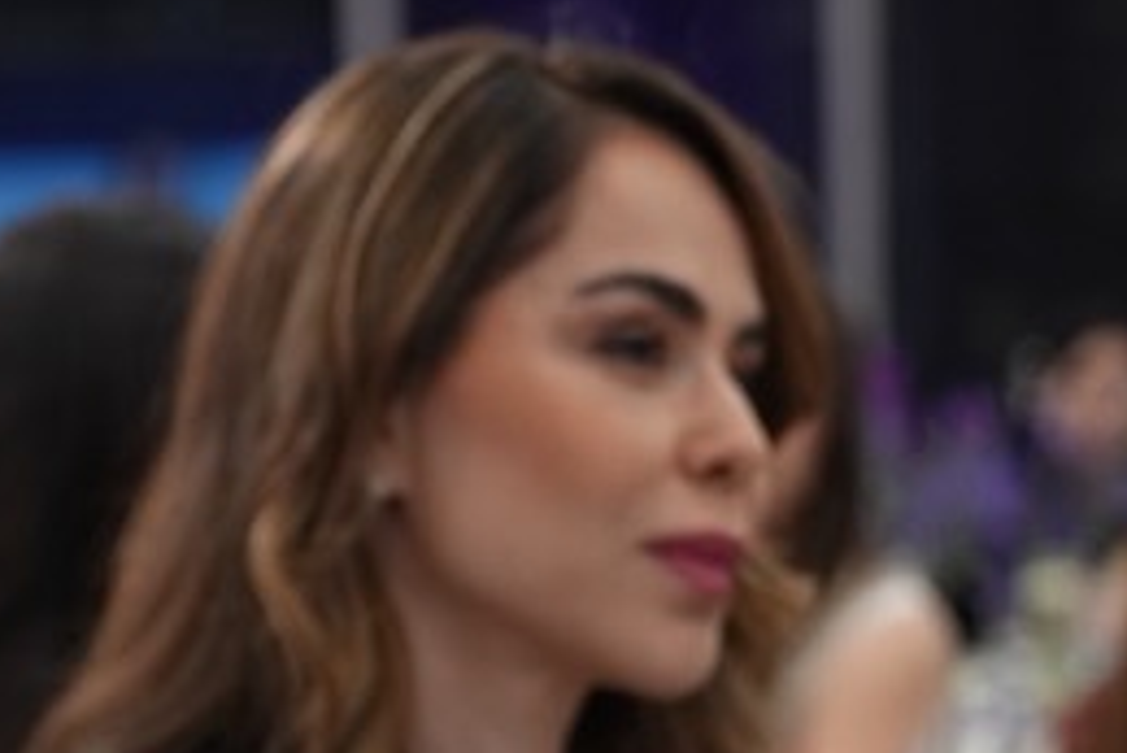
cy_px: 1271
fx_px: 5982
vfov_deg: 7.0
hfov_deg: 10.8
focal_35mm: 191
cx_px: 374
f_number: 2.8
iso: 1000
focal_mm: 55
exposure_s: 1/200
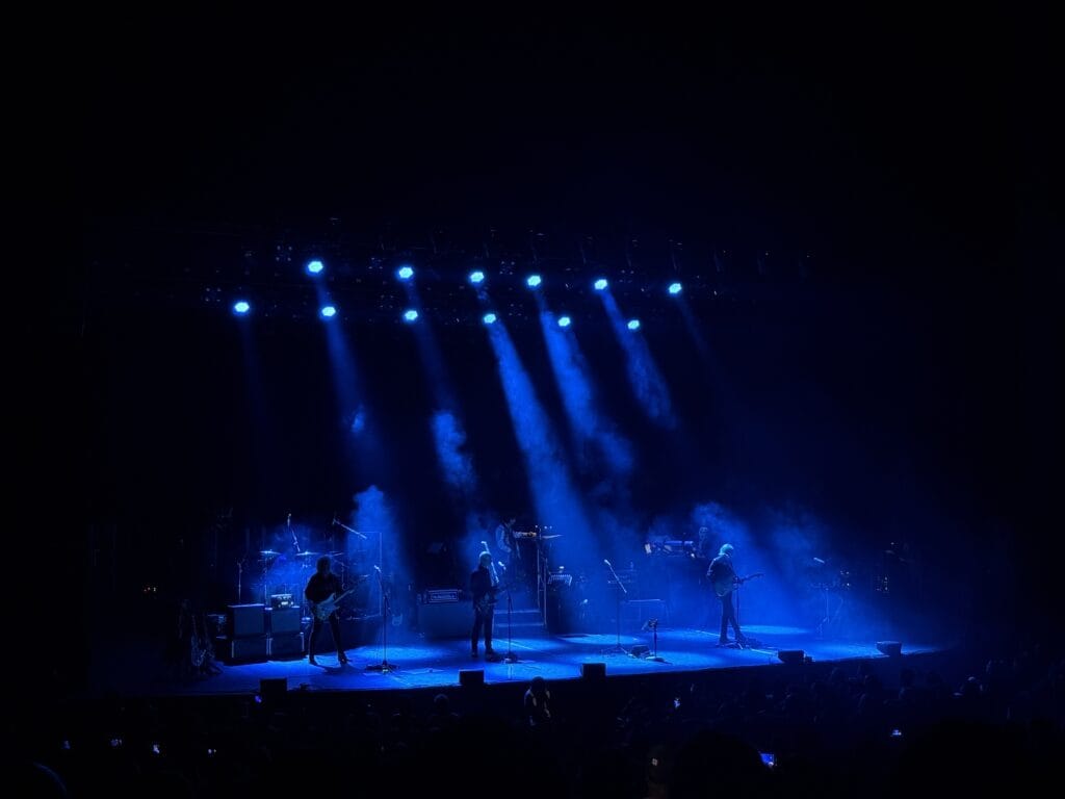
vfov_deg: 30.3
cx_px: 532
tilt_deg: +3.3
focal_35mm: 48
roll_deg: +0.4
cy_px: 400
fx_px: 1477
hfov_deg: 39.7
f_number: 1.78
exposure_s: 1/39
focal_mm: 6.76
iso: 400
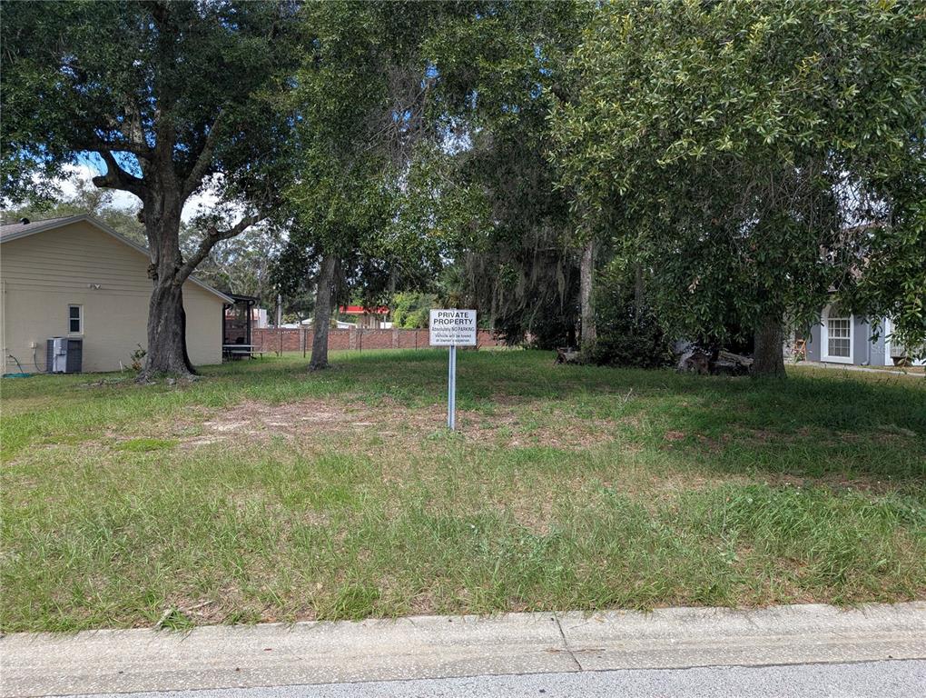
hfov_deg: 71.5
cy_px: 349
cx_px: 463
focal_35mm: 24
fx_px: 643
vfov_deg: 56.9
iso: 42
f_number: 1.85
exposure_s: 1/1002
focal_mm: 6.81
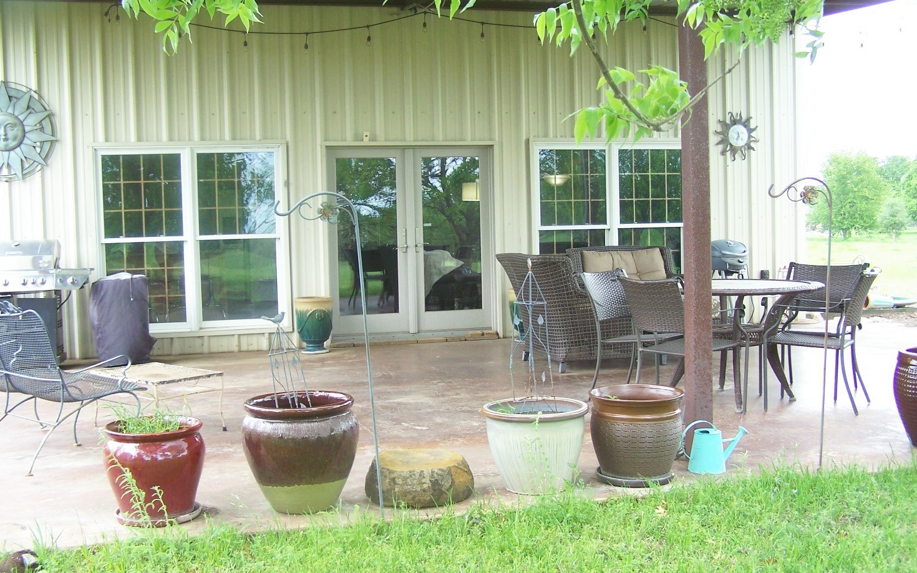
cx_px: 456
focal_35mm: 41
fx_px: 1025
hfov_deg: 48.2
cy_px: 276
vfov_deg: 31.3
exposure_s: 1/60
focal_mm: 6.3
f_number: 2.8
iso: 80
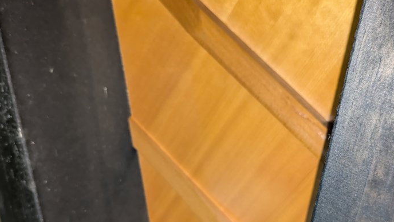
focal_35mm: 38
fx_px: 397
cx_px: 227
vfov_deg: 30.9
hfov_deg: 52.6
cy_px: 155
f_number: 1.89
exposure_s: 1/33.3
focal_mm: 5.43
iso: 275
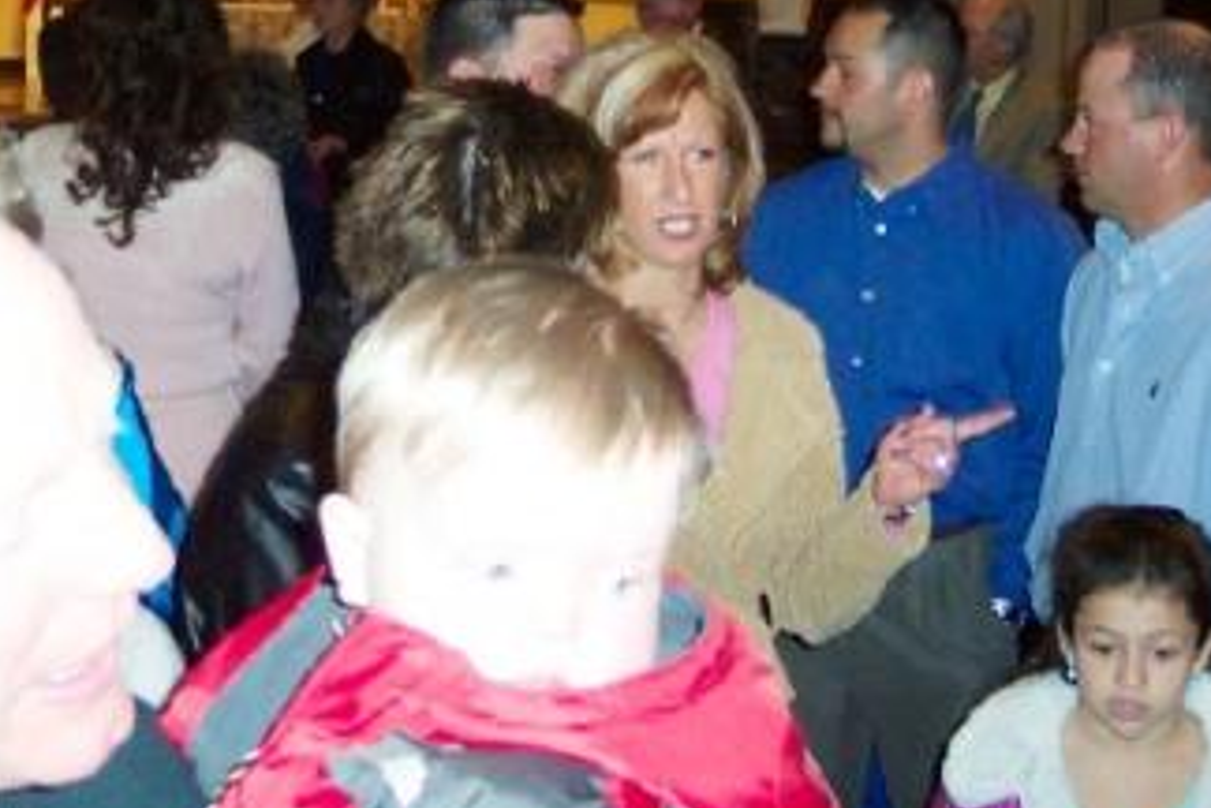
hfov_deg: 27.0
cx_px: 587
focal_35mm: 75
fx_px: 2523
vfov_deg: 17.9
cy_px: 107
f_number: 2.8
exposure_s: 1/30
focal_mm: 8
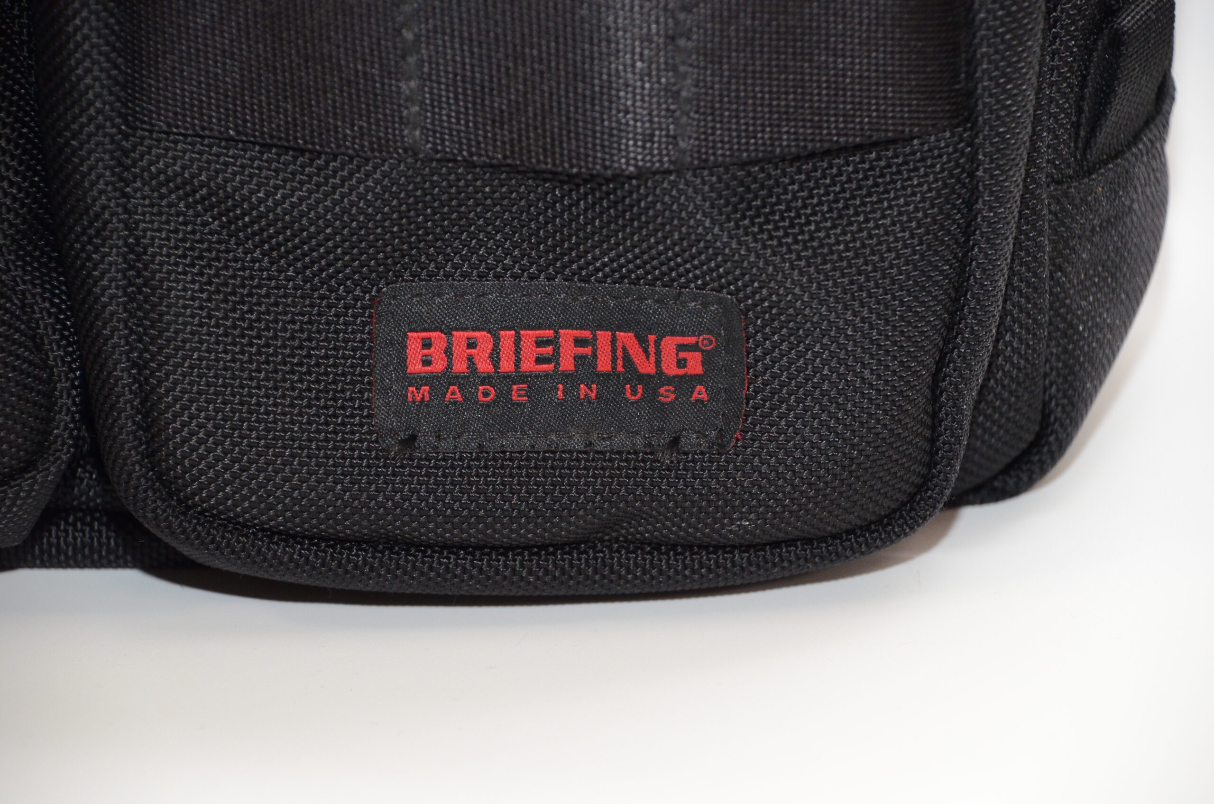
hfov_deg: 8.9
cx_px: 607
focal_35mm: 232
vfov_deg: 5.9
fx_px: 7825
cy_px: 402
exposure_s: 1/160
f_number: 6.3
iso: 1600
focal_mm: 155
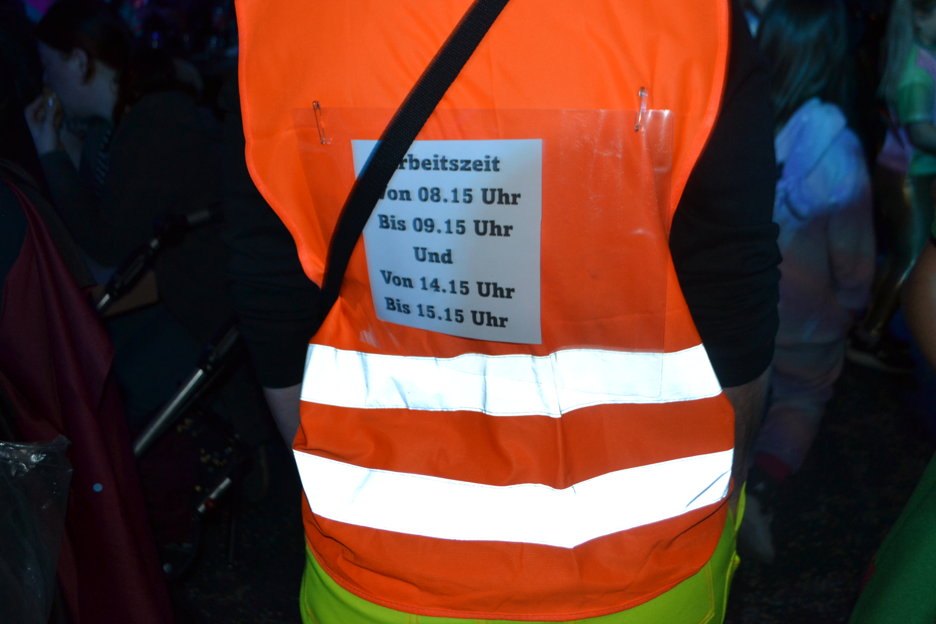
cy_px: 312
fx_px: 1014
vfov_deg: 34.2
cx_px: 468
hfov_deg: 49.6
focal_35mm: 39
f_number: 4.2
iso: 720
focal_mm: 26
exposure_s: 1/60
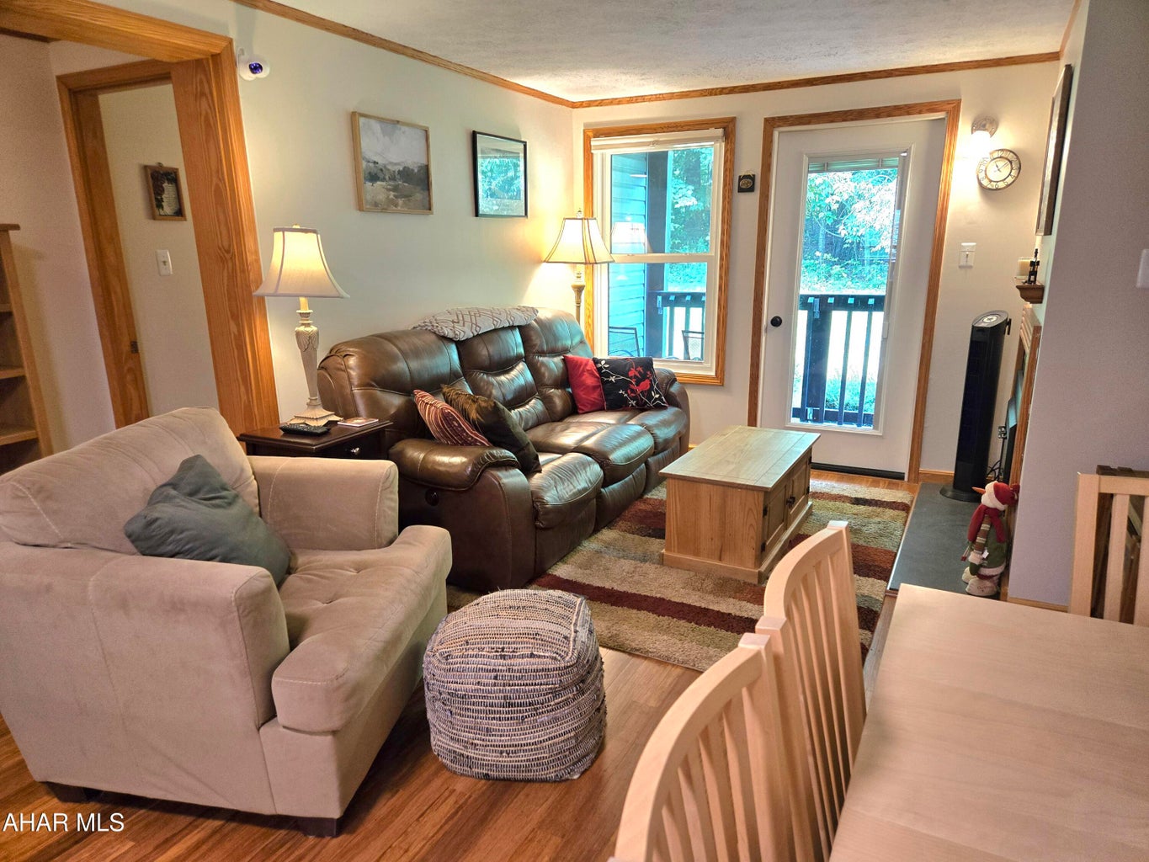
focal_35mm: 23
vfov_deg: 58.9
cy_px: 431
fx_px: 764
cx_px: 574
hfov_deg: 73.9
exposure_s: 1/120
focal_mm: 5.4
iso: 250
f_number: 1.8
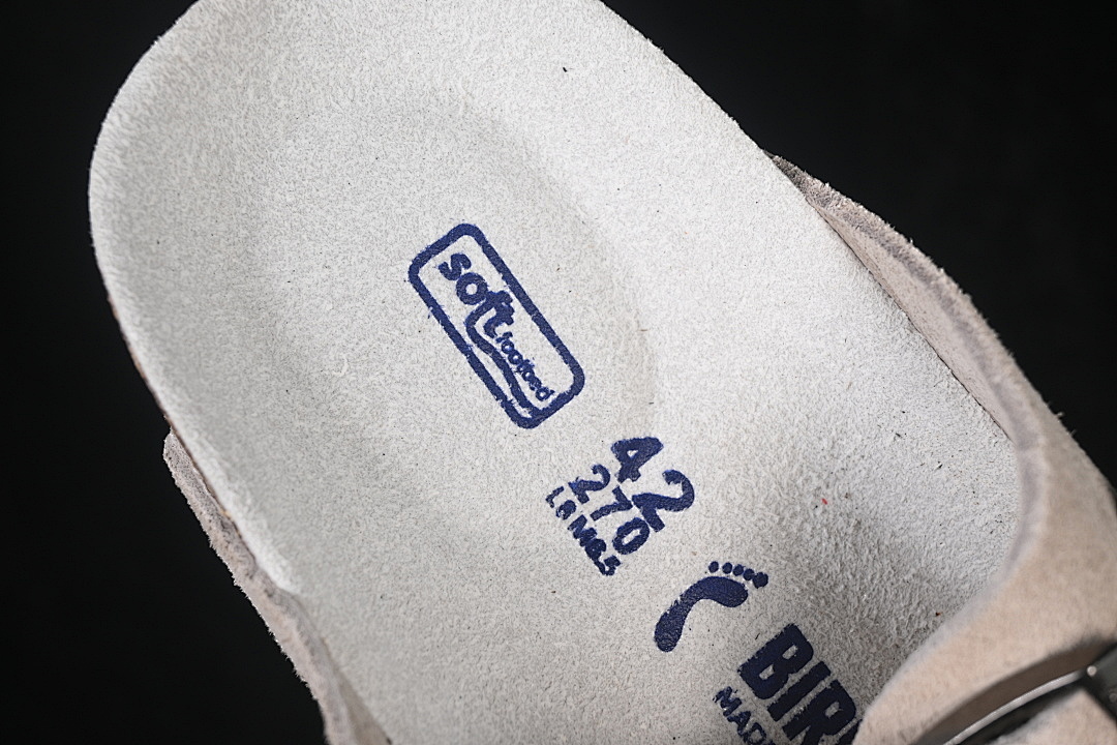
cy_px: 372
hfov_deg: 27.0
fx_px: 2327
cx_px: 558
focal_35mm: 75
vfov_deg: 18.2
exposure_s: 1/80
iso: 160
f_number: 7.1
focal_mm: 50
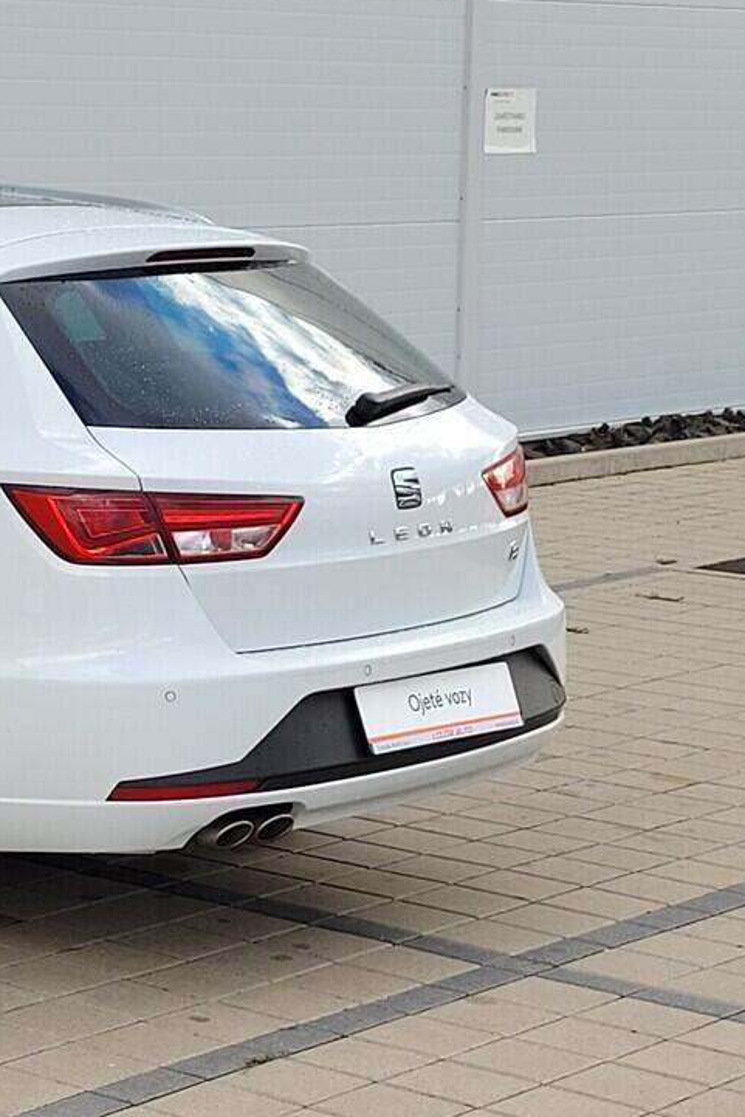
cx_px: -228
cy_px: 541
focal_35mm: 54
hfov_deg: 22.4
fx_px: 1675
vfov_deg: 36.9
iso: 40
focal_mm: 5.4
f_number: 1.8
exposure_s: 1/388
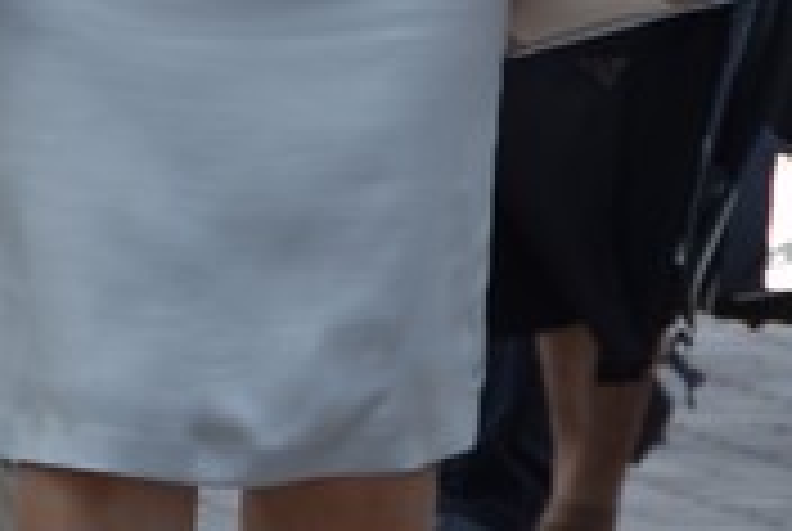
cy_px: -279
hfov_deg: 2.1
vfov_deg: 1.4
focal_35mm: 995
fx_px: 21927
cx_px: -677
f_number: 5.6
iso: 140
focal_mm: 130
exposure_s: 1/250
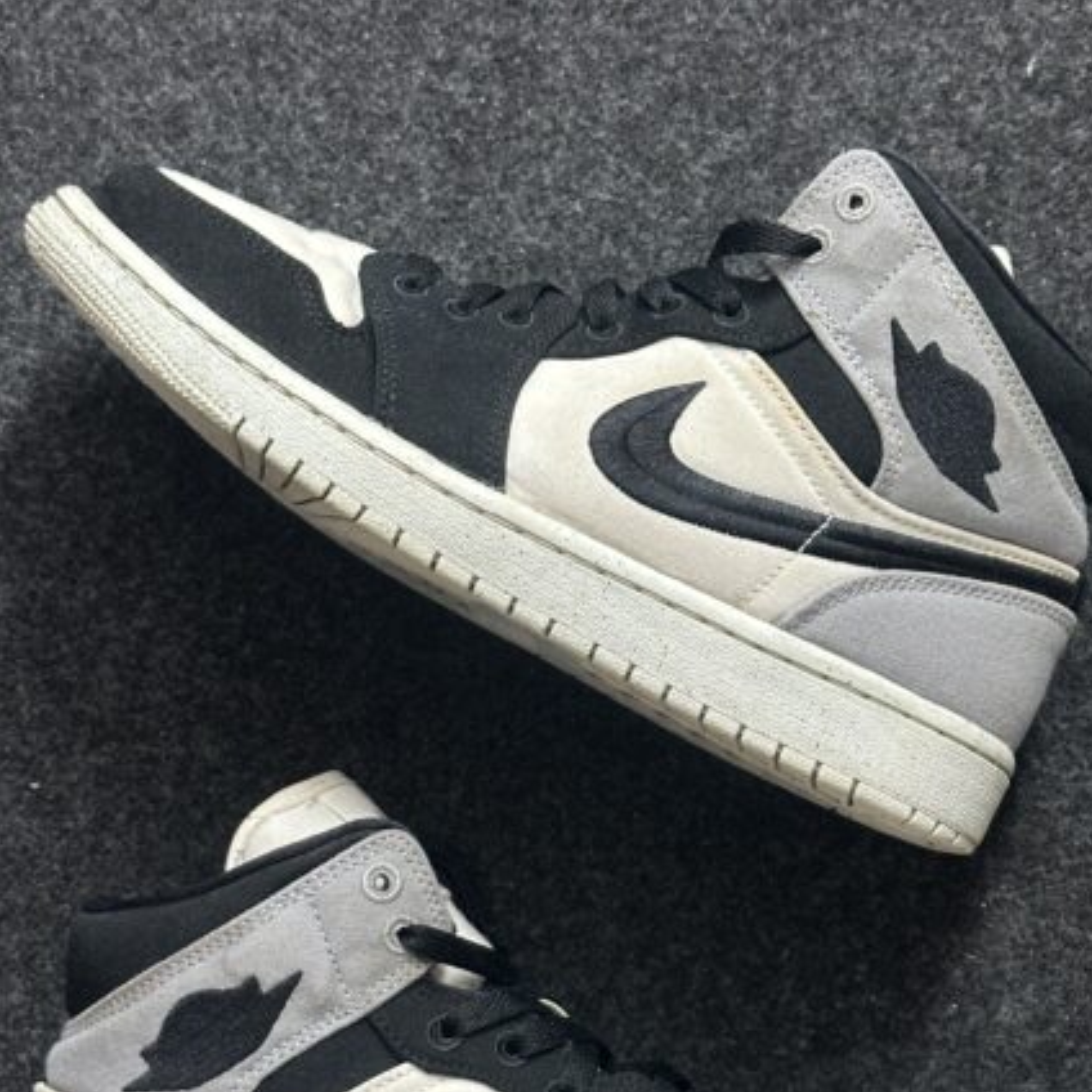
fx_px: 2855
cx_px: 561
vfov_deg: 21.5
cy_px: 802
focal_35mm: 80
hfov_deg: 21.7
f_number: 1.78
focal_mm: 6.86
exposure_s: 1/33
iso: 320
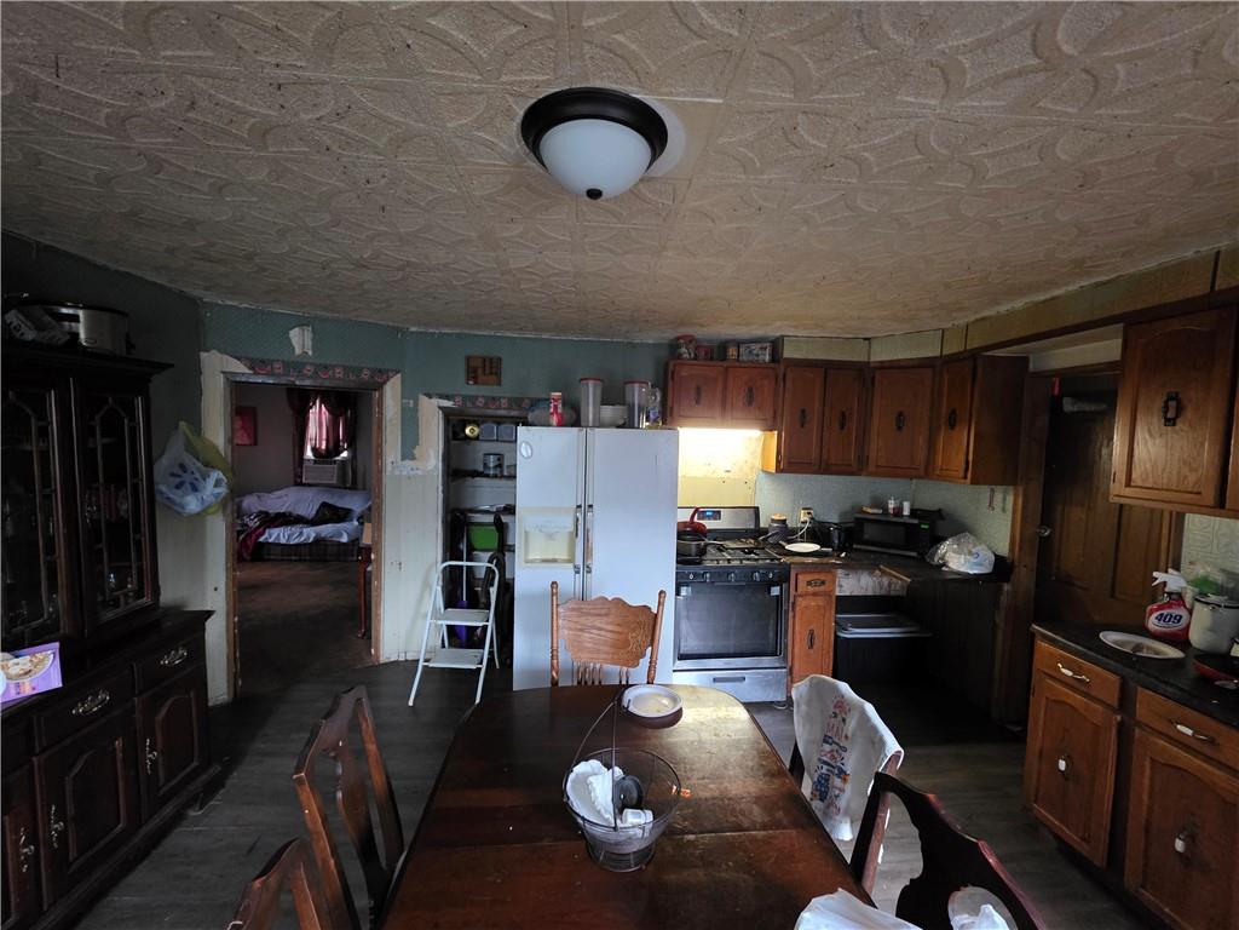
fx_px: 465
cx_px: 620
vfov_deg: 89.9
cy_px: 465
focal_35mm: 13
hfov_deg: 106.2
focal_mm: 2.2
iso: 800
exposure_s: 1/60
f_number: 1.9
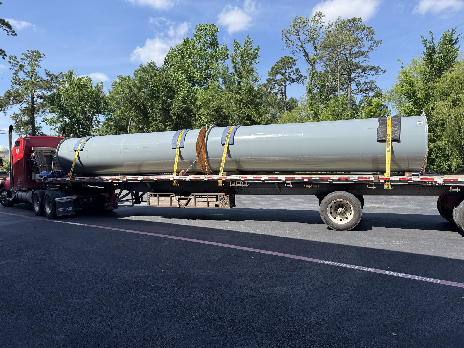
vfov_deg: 56.8
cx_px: 232
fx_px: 322
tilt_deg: -1.2
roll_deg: +0.9
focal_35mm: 24
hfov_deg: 71.6
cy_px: 174
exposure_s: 1/2445
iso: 80
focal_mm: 6.76
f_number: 1.78
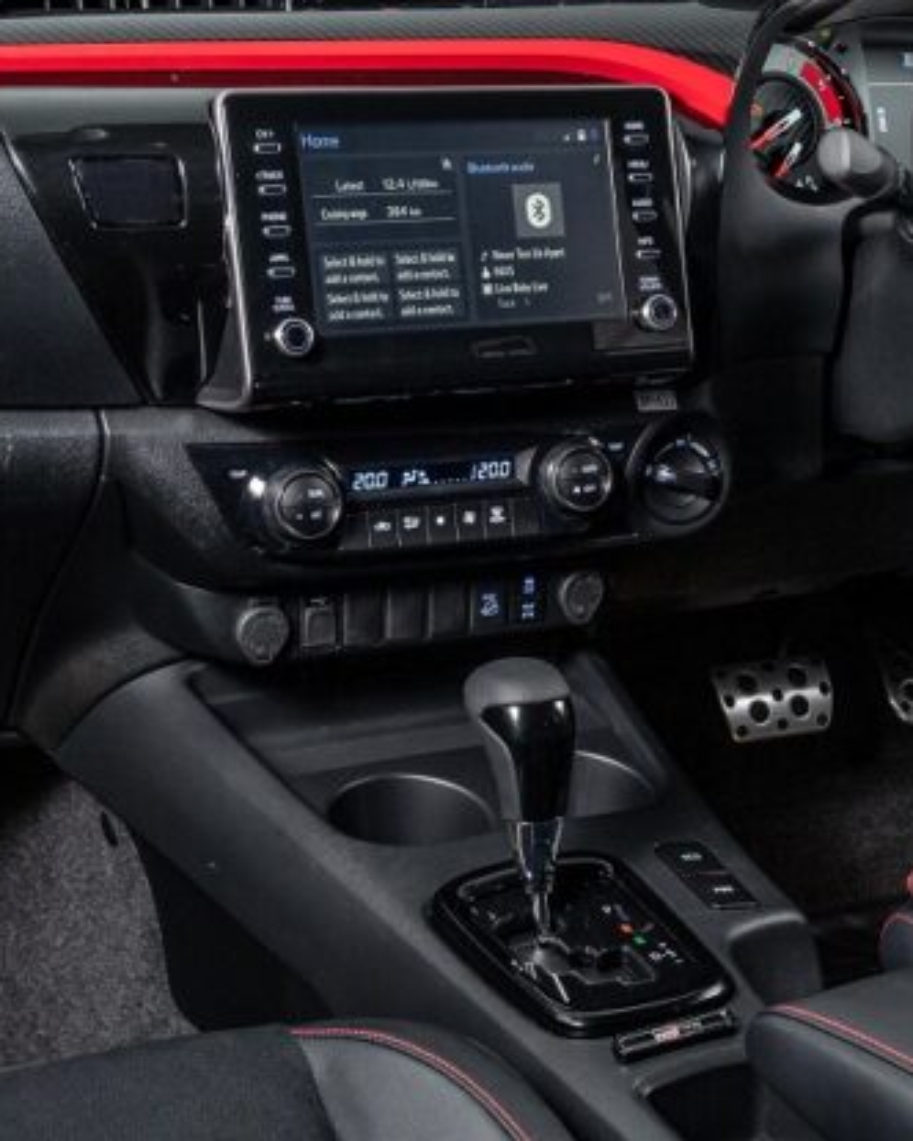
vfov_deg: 22.4
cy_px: 657
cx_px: 962
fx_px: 2883
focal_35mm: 85
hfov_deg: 17.5
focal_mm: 31.5
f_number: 10
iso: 320
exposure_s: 1/6
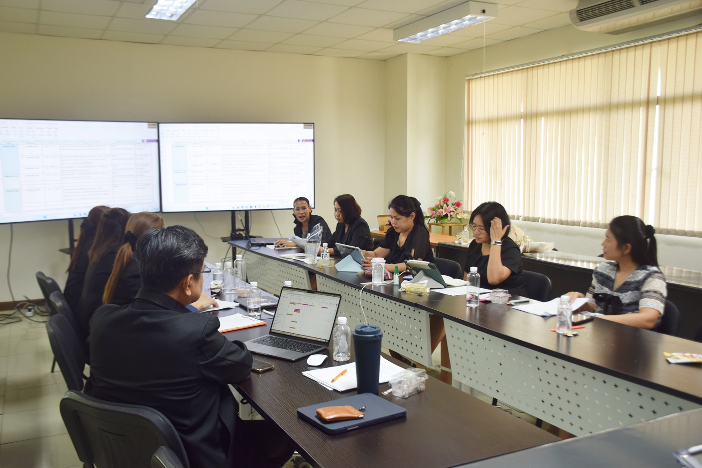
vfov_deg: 40.0
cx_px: 351
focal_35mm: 33
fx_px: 643
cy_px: 234
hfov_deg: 57.2
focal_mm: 22
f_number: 4
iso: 400
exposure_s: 1/60
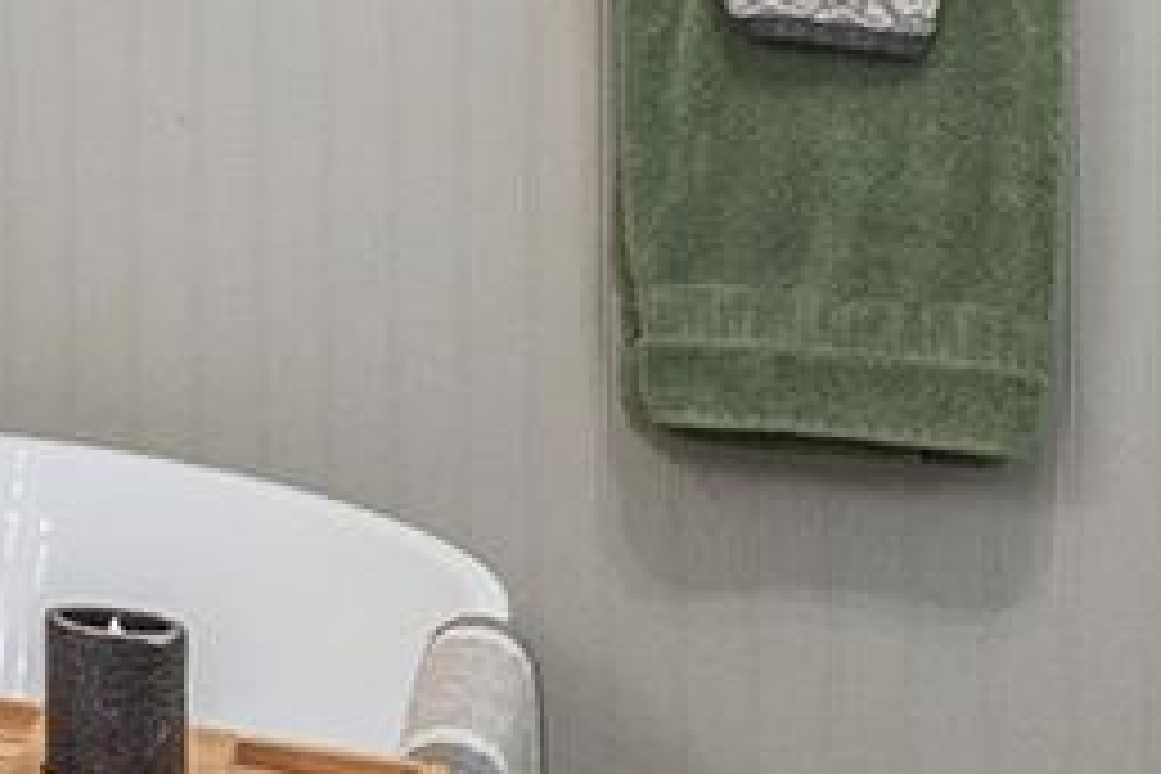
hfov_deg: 12.6
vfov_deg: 11.8
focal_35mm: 111
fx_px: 3579
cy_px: -387
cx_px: -1904
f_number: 7.1
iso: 320
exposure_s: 1/160
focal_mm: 14
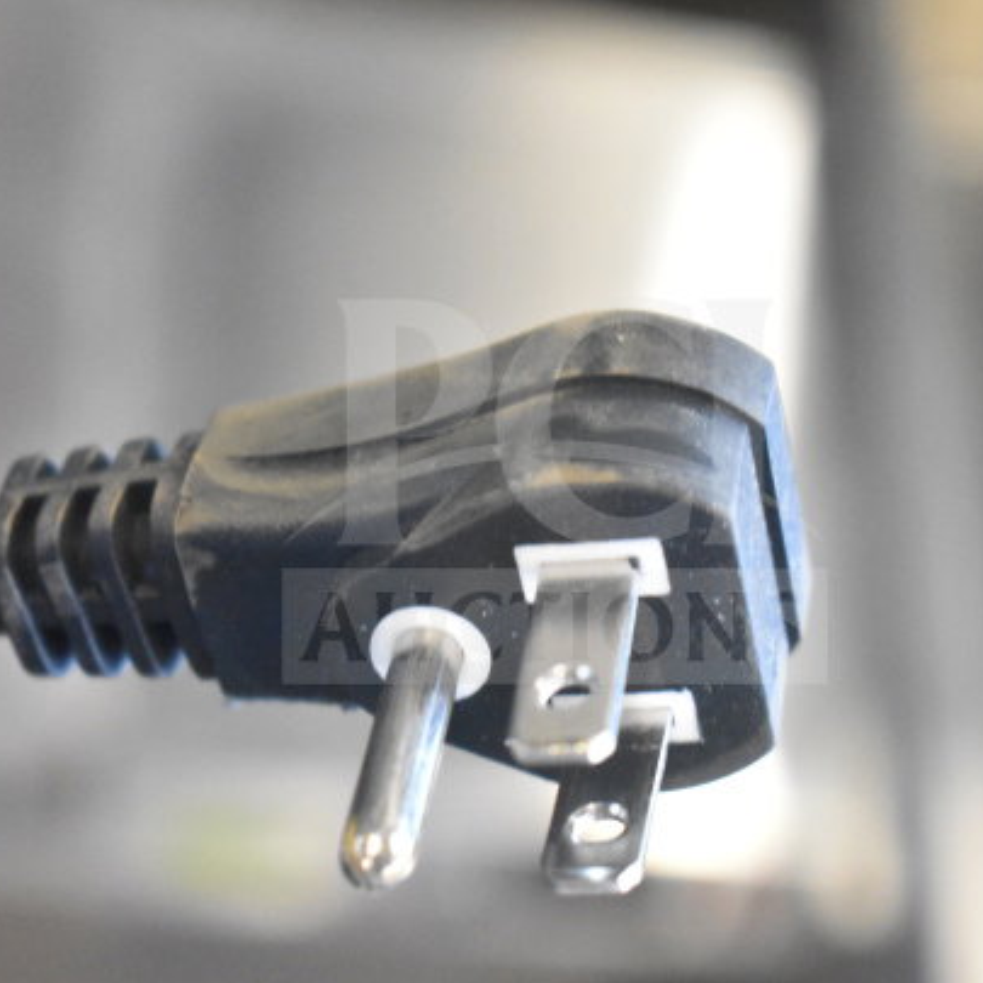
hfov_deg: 16.5
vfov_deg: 16.5
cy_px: 492
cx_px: 553
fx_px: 3394
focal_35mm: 106
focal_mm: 55
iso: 9000
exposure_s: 1/100
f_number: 5.6
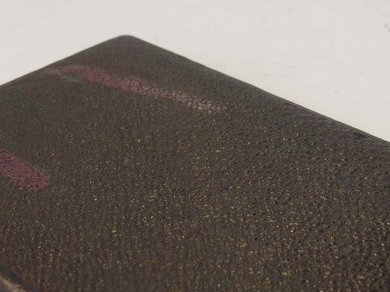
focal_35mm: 138
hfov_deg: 14.3
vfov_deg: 10.7
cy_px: 174
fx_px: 1554
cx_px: 167
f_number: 8
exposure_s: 1/40
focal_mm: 30
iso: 400
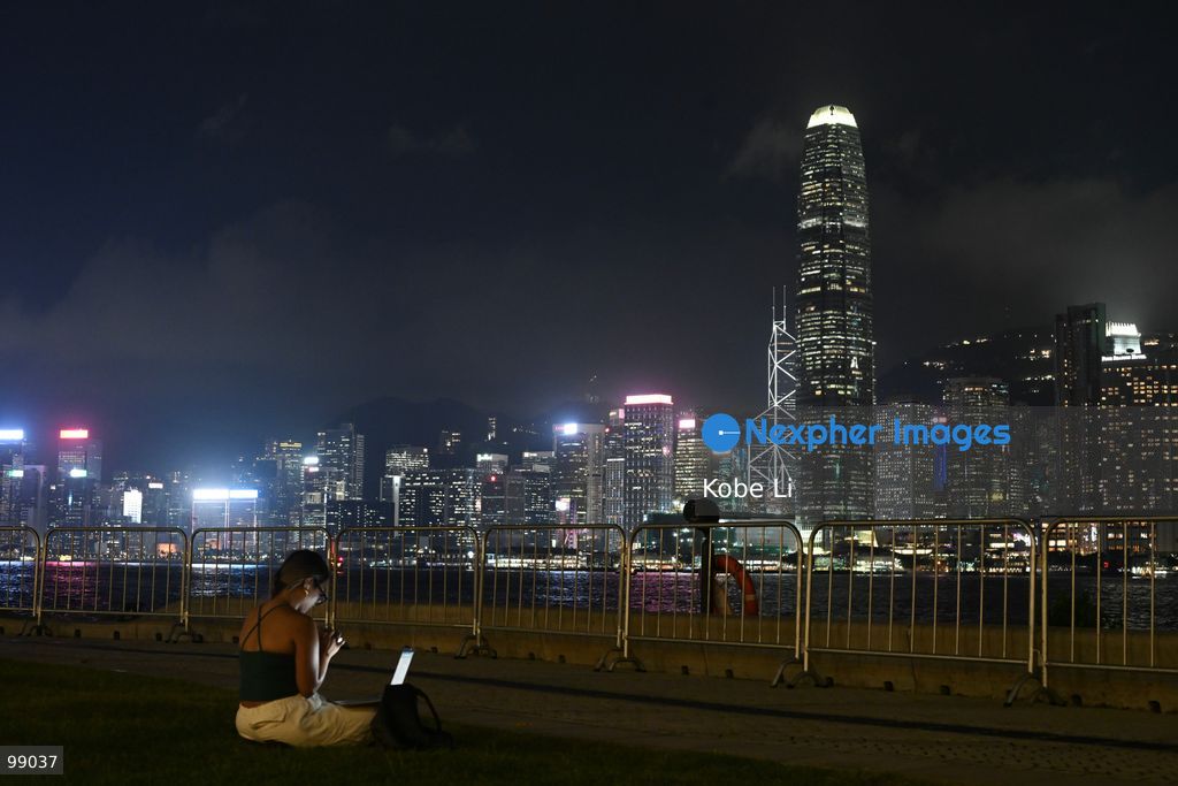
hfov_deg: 39.6
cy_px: 393
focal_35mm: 50
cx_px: 589
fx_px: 1636
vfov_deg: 27.0
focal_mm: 50
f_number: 1.4
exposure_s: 1/13
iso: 2000
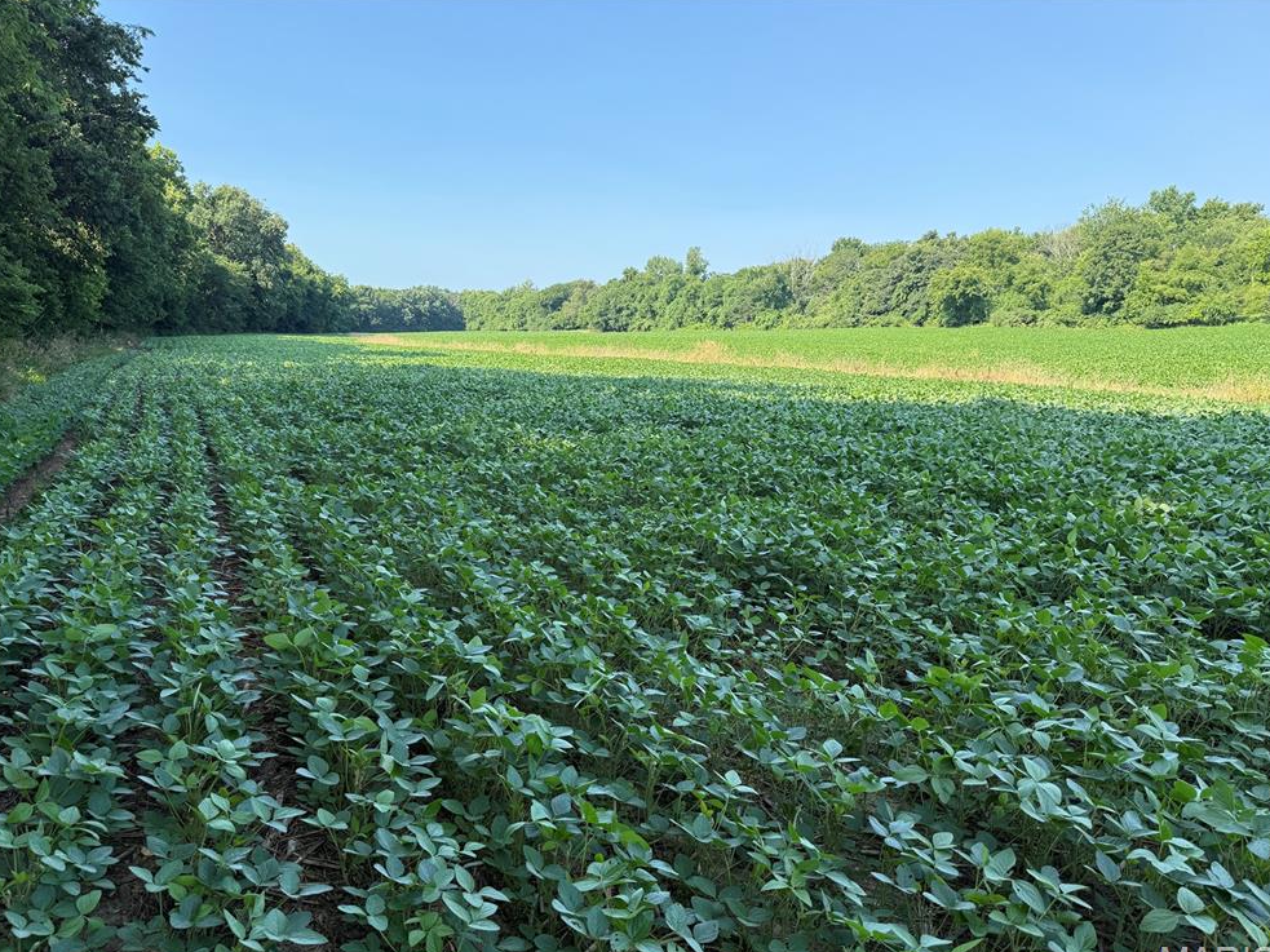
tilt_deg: -9.6
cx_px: 628
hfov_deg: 69.4
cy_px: 492
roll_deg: +0.2
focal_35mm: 25
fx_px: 917
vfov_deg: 54.9
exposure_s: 1/1493
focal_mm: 6.76
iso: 80
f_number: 1.78
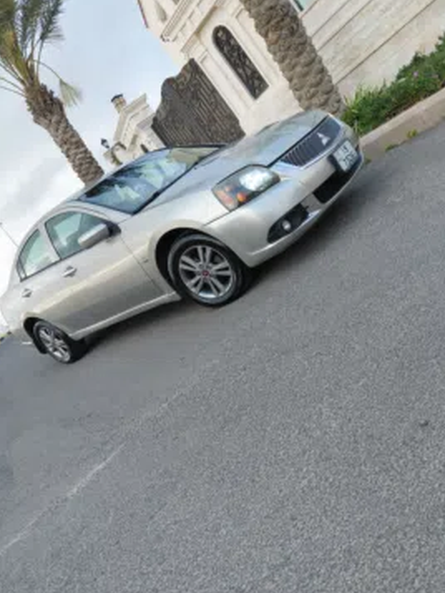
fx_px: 480
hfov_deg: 49.8
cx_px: 222
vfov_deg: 63.4
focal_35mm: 28
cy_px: 311
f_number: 1.8
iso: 50
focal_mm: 4.69
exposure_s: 1/247
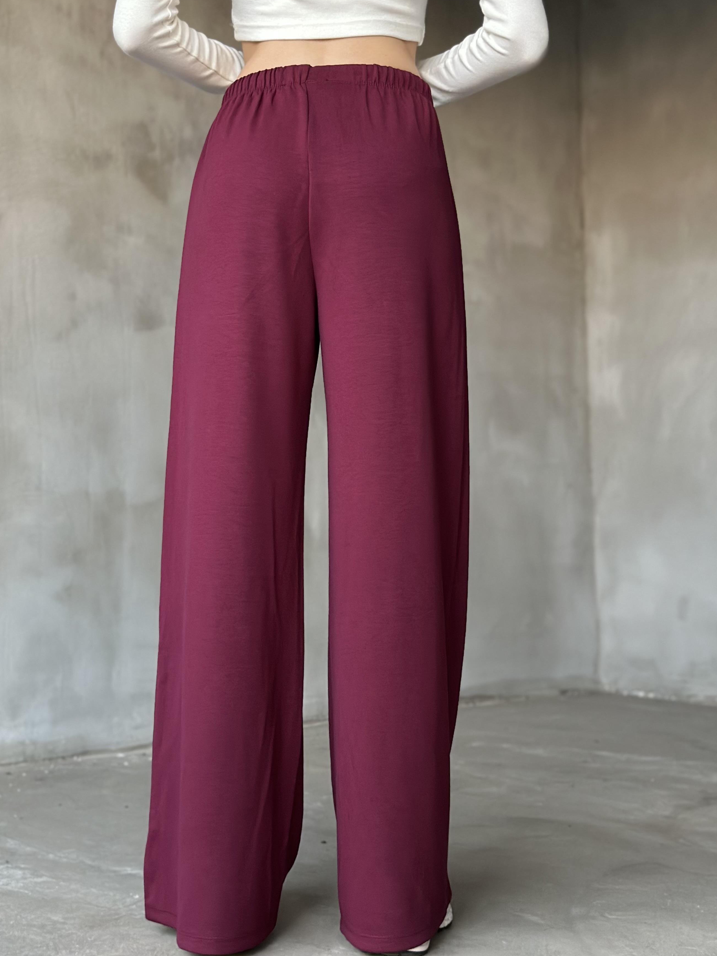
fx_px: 1547
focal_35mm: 56
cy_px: 399
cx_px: 311
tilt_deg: +4.1
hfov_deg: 26.1
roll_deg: -1.1
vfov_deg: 34.3
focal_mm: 6.86
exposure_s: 1/58
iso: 400
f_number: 1.78
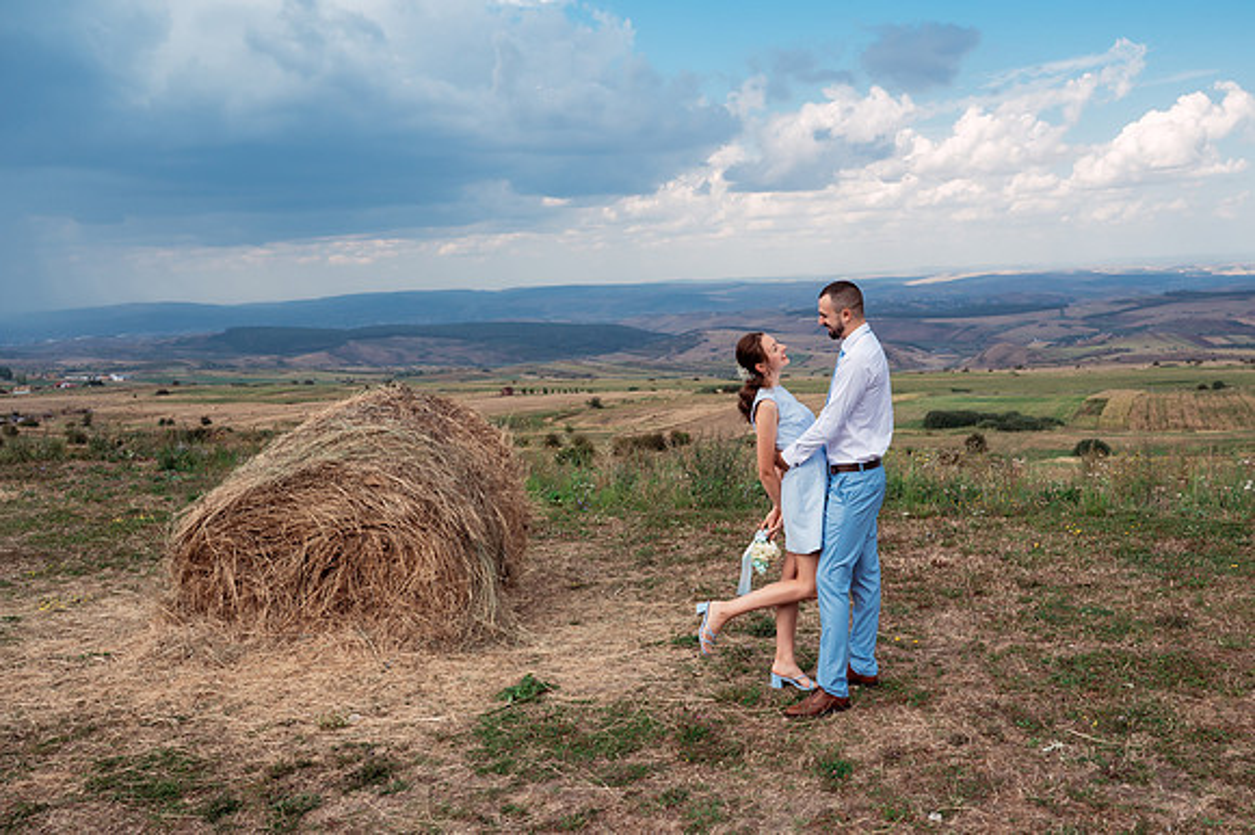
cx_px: 726
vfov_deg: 40.5
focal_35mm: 32
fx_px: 1128
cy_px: 483
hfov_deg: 57.9
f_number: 4.5
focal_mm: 28
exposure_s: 1/640
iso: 250
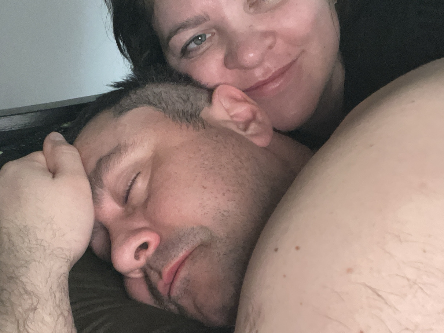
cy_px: 191
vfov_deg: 37.6
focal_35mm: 38
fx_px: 487
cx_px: 166
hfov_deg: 48.5
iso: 640
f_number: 2.2
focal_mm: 2.71
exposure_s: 1/30
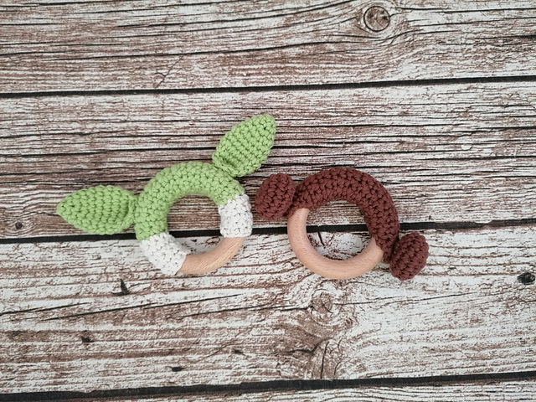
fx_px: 418
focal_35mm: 27
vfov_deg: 51.4
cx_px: 268
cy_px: 201
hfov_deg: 65.3
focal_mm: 4.75
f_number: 1.8
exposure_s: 1/20
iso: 640
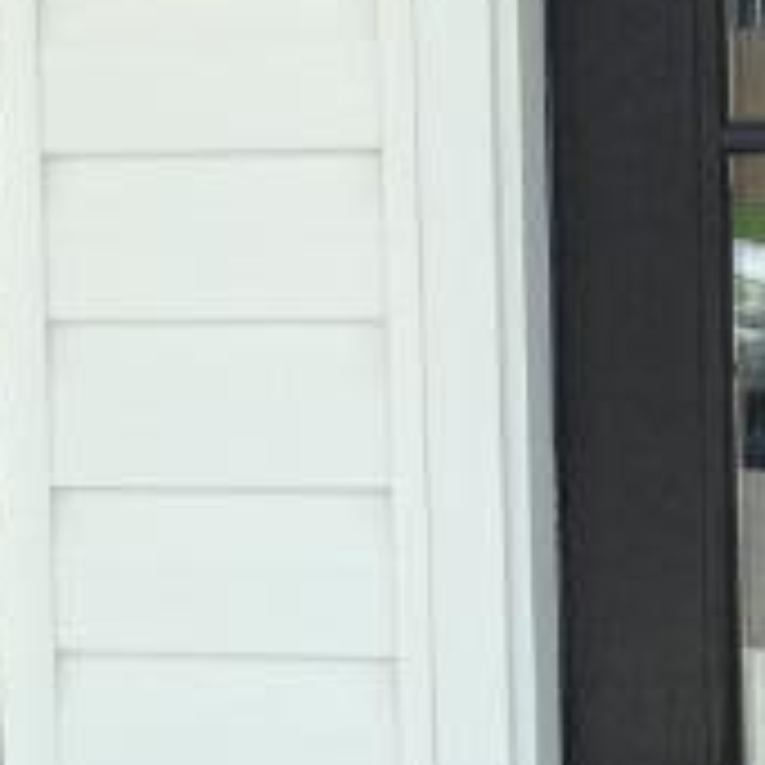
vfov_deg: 9.9
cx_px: 950
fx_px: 4401
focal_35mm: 176
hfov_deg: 9.8
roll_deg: +0.4
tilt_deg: -4.3
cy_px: 400
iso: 50
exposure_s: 1/384
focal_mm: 4.12
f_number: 2.4
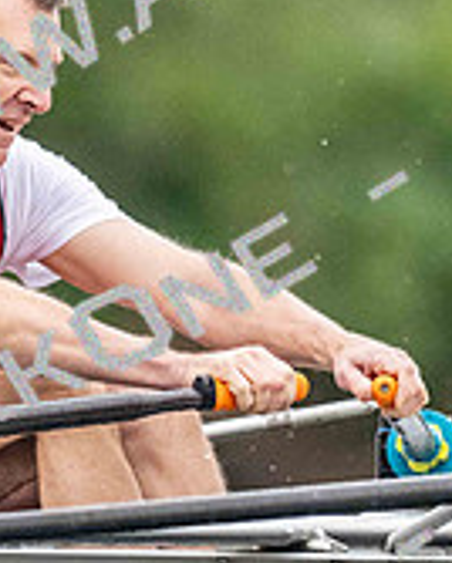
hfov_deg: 0.8
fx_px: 32615
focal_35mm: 1954
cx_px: 216
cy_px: 204
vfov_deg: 1.0
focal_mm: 600
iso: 7200
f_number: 4
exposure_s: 1/2500
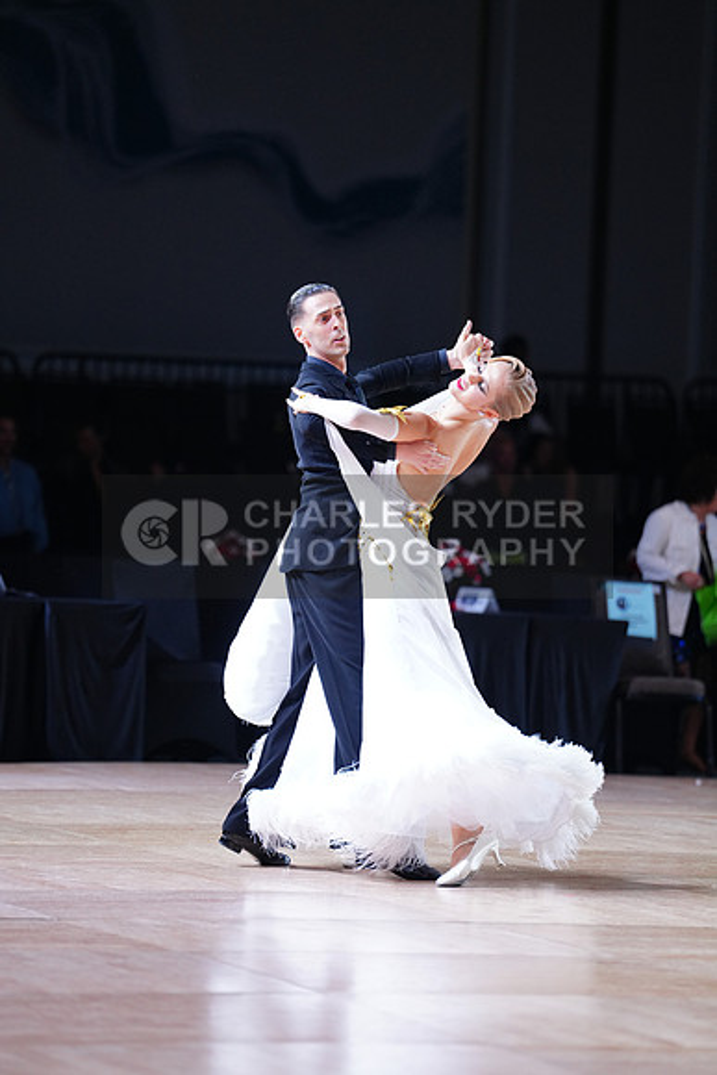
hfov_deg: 6.9
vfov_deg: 10.3
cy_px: 538
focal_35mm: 200
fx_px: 5971
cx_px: 358
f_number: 2.8
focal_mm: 200
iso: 1250
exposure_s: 1/500
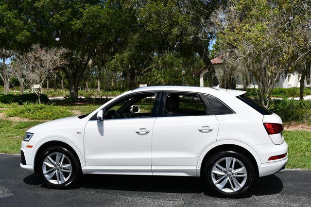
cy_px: 104
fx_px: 389
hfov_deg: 43.6
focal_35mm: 45
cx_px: 156
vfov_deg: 29.8
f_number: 9
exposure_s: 1/320
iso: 100
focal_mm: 30
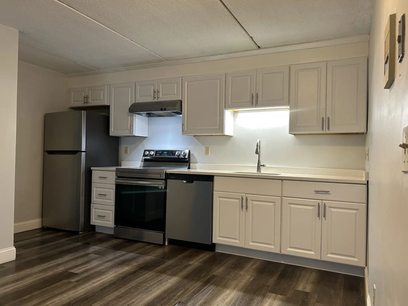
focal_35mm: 26
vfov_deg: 53.1
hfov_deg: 67.3
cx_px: 204
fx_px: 306
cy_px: 153
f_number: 1.5
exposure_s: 1/60
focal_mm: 5.7
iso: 200
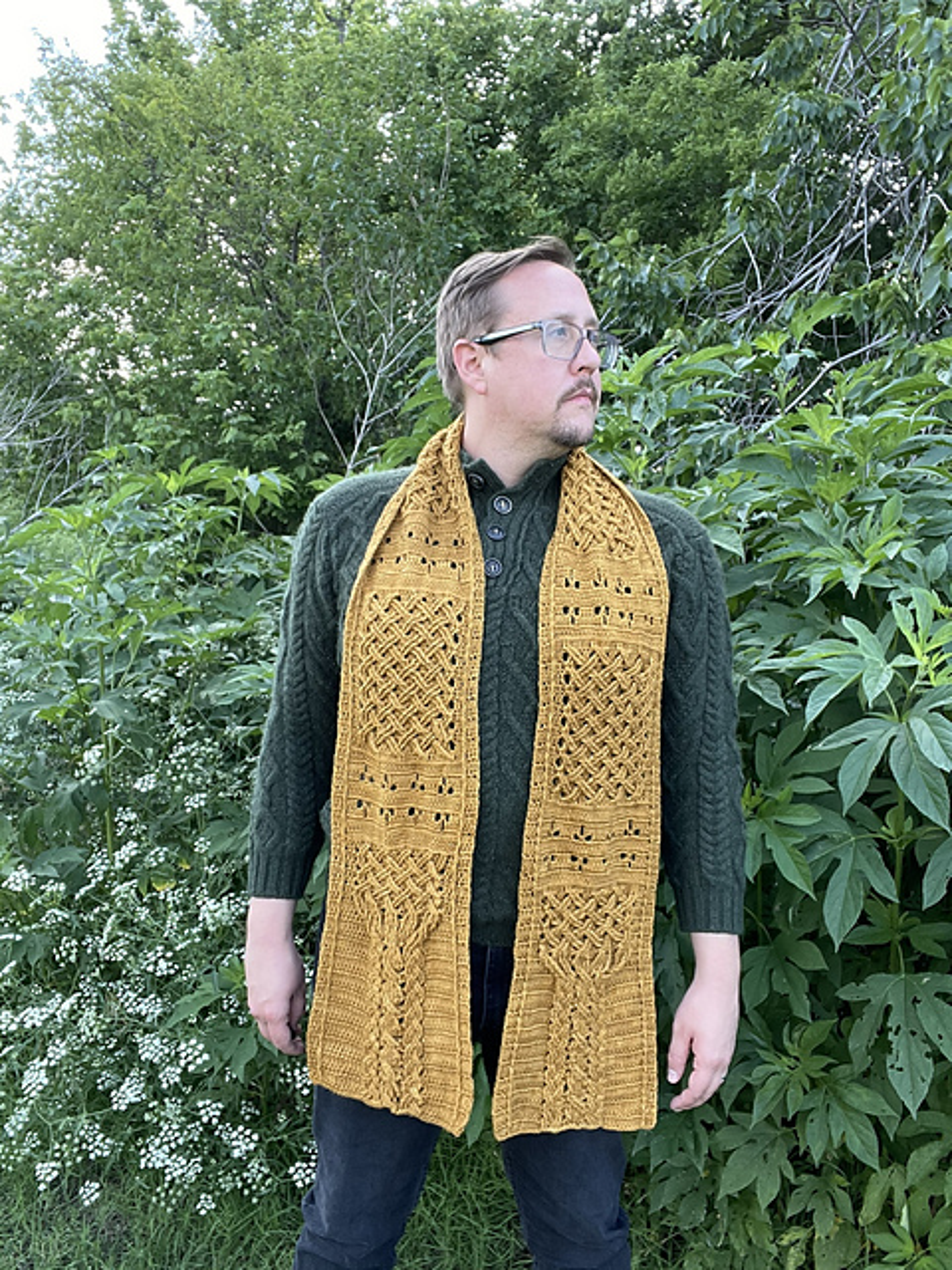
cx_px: 476
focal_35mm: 30
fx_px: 1100
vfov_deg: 60.0
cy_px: 635
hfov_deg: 46.8
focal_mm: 2.71
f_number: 2.2
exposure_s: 1/121
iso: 32
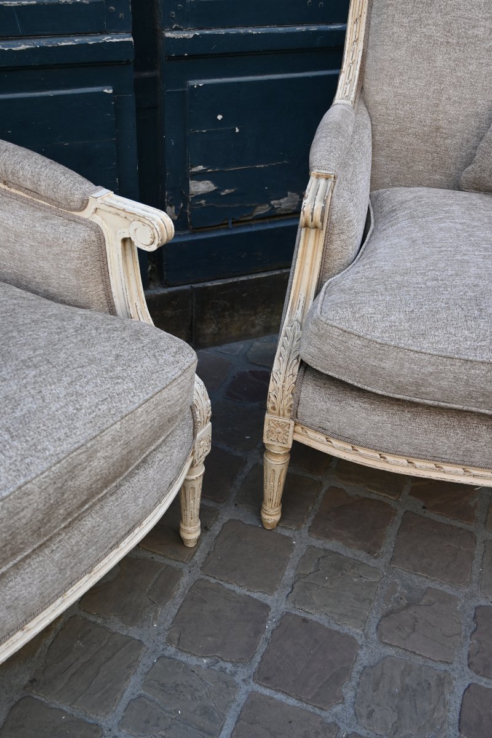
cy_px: 369
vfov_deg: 52.2
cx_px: 246
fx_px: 753
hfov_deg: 36.2
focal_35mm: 37
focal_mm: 24.5
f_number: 4
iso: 200
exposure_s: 1/250
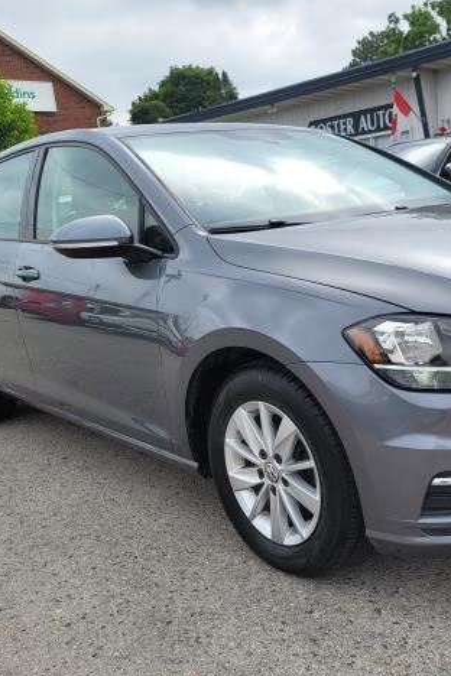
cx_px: 340
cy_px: 335
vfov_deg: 51.9
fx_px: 695
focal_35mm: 37
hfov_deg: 35.1
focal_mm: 5.4
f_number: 1.8
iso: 40
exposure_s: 1/878
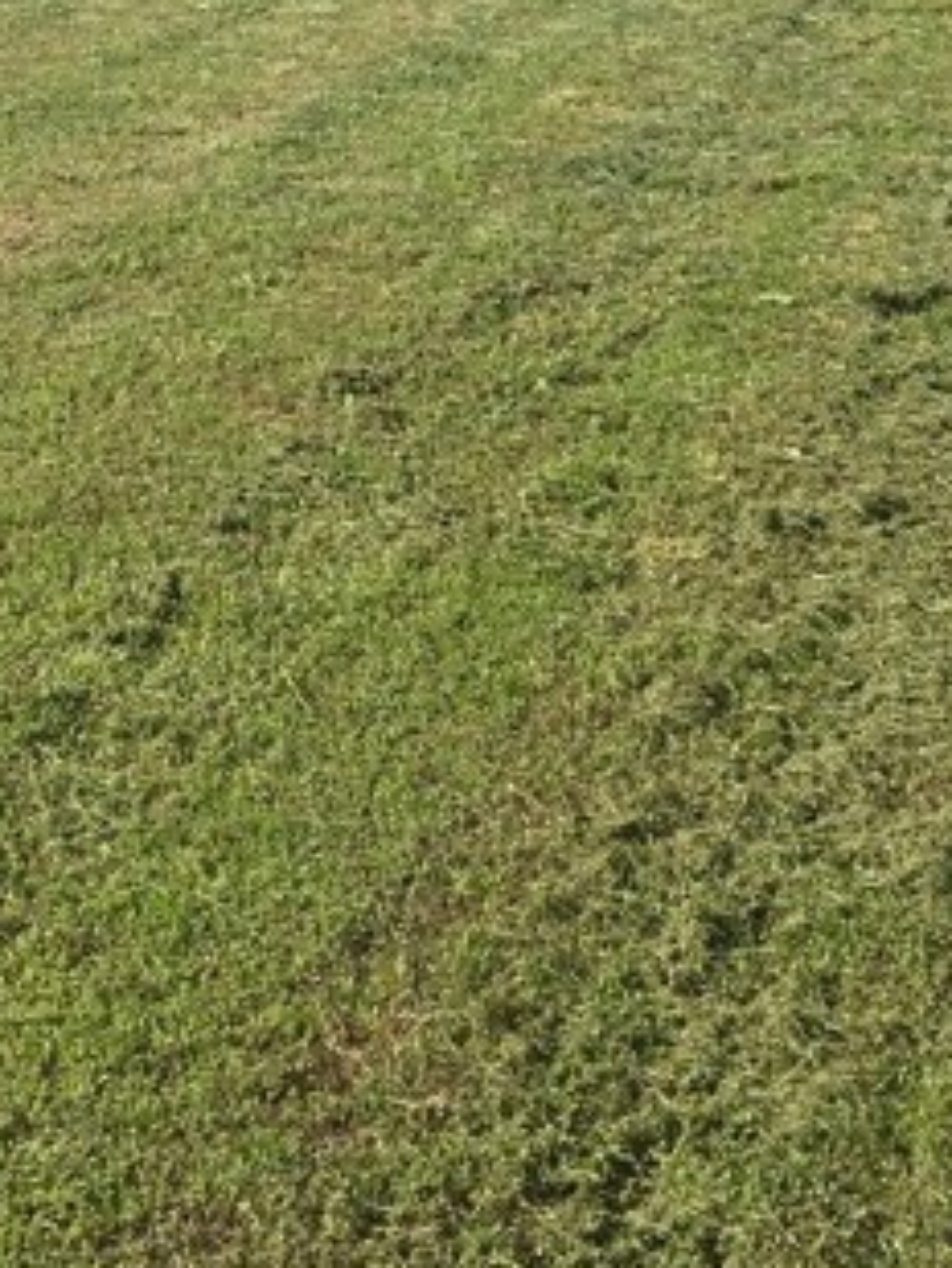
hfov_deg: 20.4
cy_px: 119
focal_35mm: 72
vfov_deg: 26.1
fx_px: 2638
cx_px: 611
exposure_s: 1/1350
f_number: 2.2
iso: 25
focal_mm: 4.15
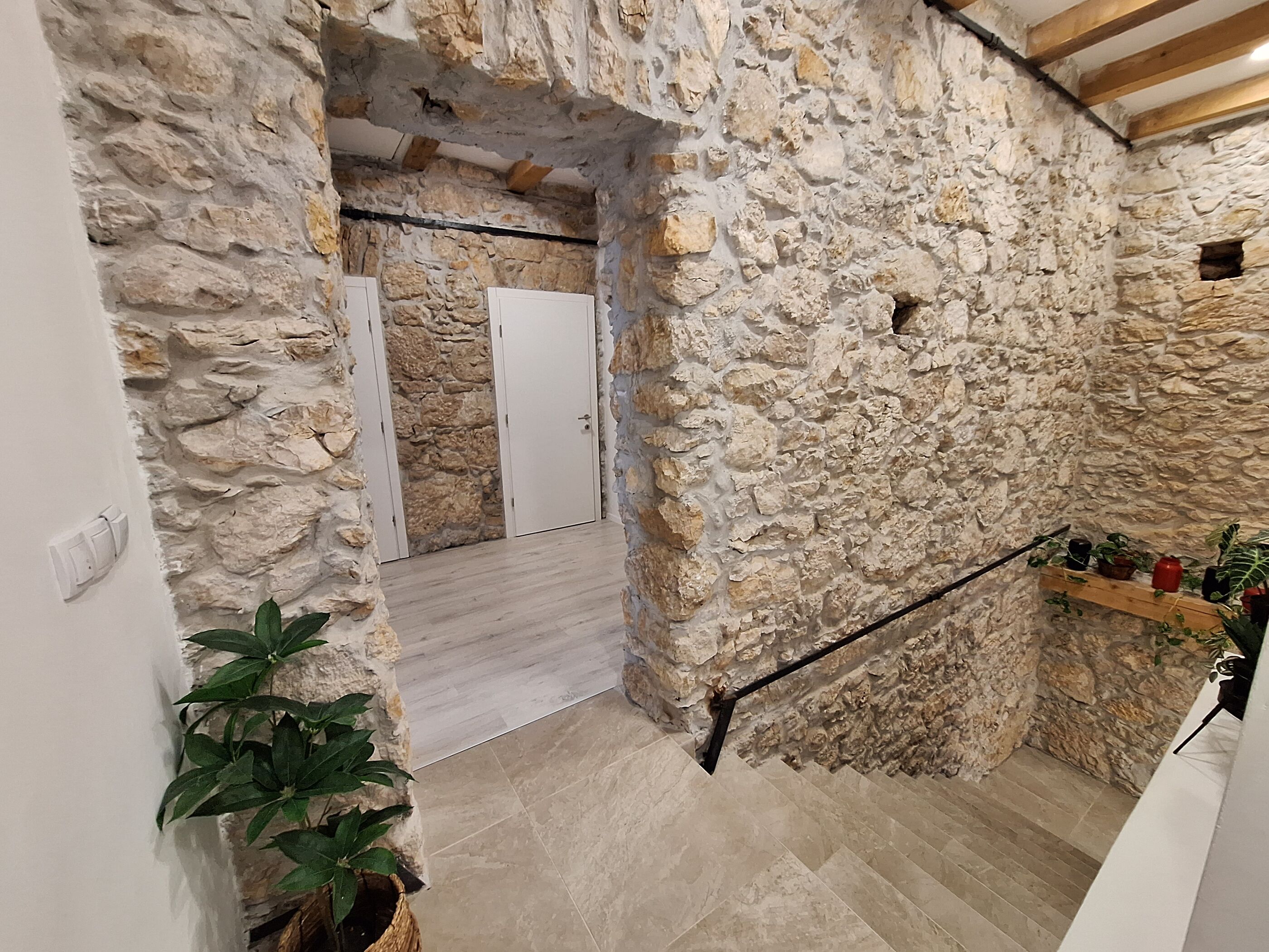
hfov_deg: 106.2
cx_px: 634
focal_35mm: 13
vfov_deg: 89.9
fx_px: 477
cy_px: 476
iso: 200
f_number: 2.2
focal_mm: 1.74
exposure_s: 1/33
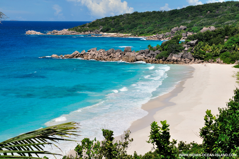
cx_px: 120
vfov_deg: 18.9
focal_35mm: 72
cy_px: 80
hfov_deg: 28.1
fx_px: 478
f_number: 22
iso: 220
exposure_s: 1/125
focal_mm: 48
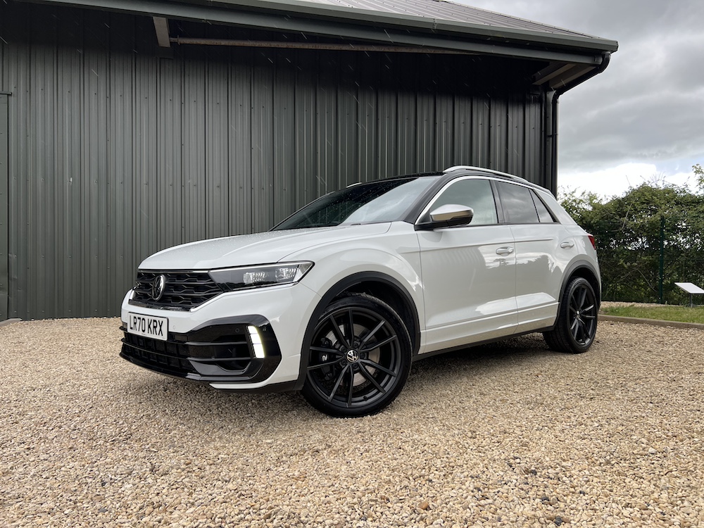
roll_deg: +1.0
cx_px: 352
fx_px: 529
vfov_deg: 53.1
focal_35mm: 26
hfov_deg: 67.3
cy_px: 264
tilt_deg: +0.4
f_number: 1.5
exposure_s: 1/247
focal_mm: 5.7
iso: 40
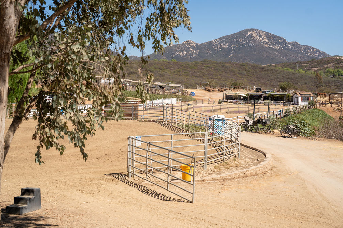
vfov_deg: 26.5
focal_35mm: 51
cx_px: 169
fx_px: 486
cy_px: 113
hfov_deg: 38.9
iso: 200
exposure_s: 1/4000
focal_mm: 50
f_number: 3.5
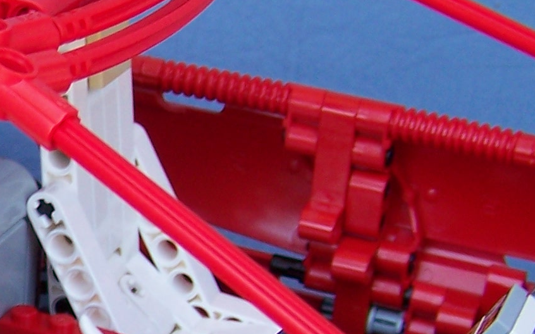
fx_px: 1968
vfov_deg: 9.6
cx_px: -113
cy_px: 345
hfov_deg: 14.9
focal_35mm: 135
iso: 80
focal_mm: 6.3
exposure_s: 1/100
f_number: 2.8
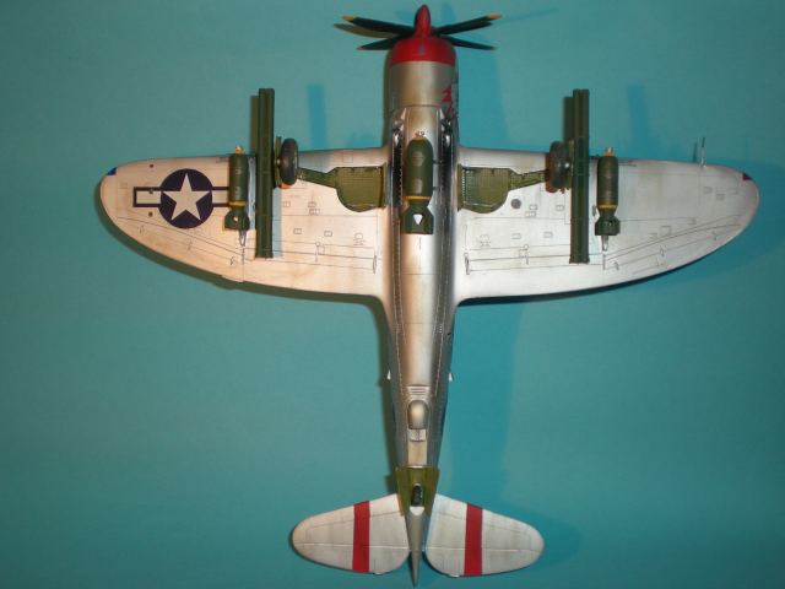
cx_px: 392
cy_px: 294
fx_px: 998
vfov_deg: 32.9
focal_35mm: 44
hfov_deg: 42.9
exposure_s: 1/30
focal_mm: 7.4
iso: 50
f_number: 3.5
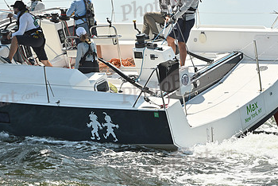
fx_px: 896
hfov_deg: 17.6
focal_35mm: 116
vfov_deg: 11.8
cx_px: 80
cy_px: 53
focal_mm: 70
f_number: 7.1
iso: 320
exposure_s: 1/1250
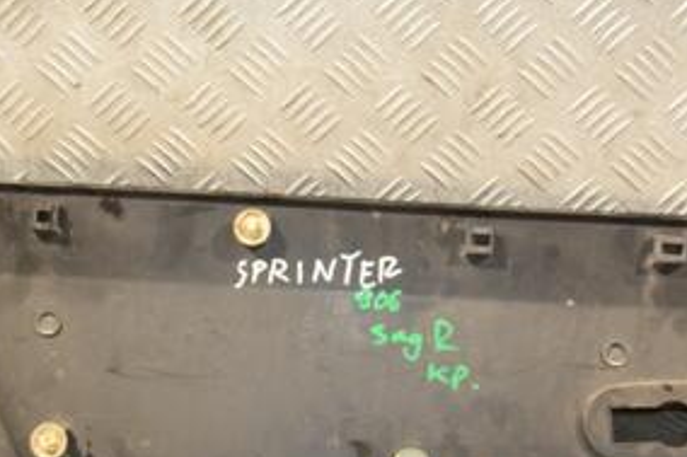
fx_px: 1812
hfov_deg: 21.5
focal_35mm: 95
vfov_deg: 14.4
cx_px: 353
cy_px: 160
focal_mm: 30
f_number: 5
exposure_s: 1/125
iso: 800
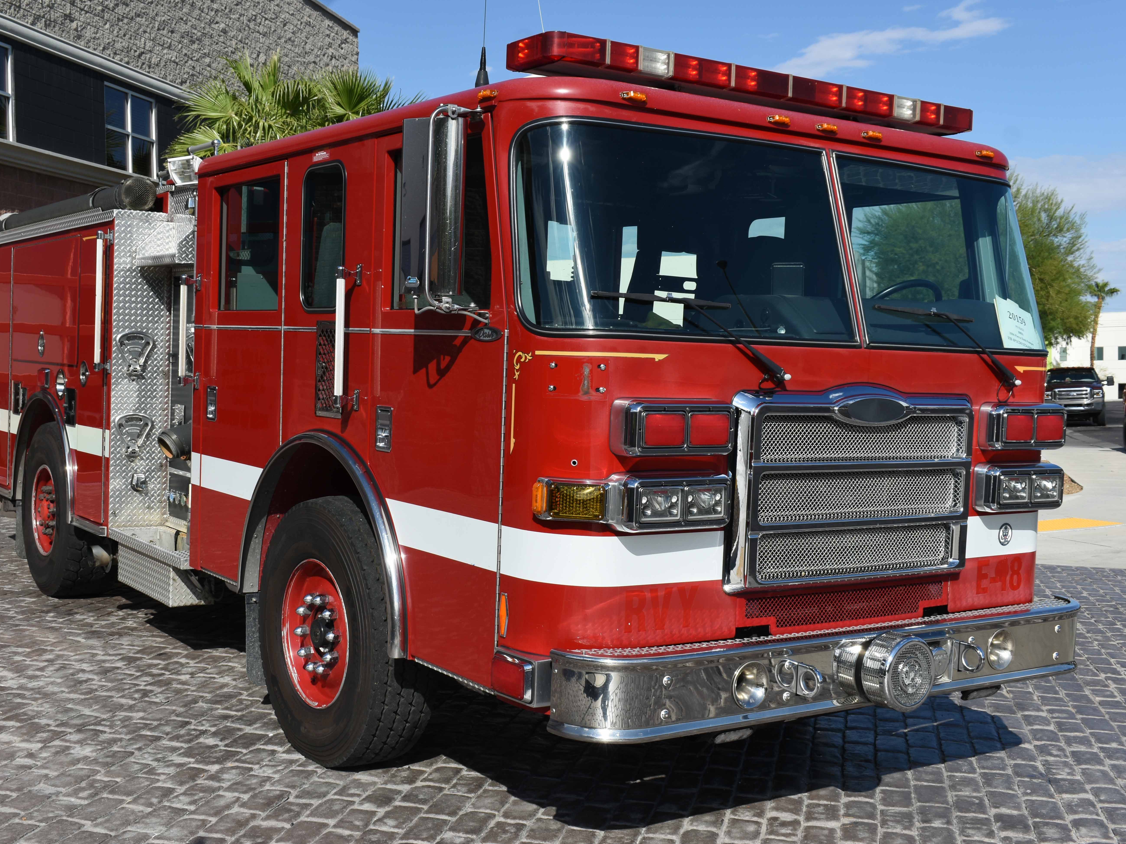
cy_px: 418
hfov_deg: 45.1
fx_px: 1352
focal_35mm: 42
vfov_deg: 34.7
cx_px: 497
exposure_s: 1/320
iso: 100
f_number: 9
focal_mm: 25
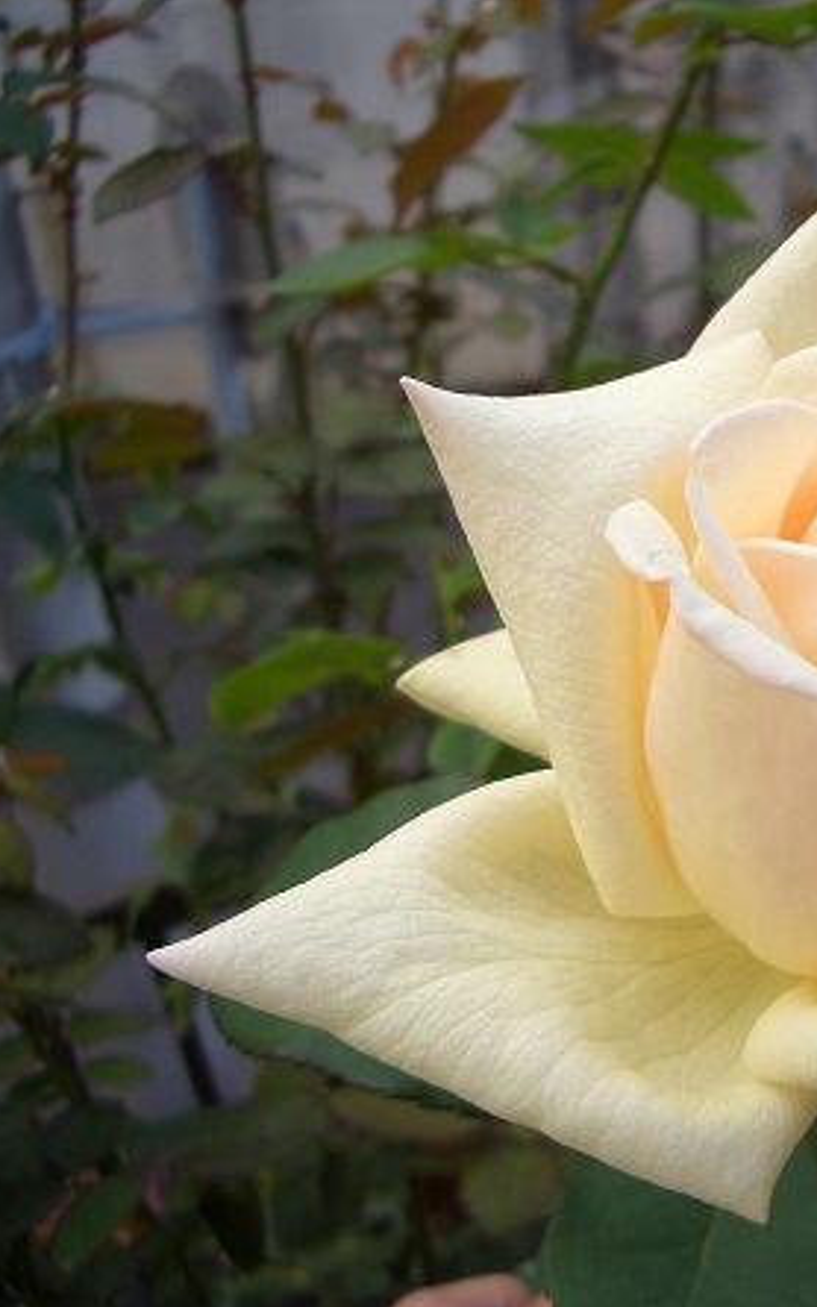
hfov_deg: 24.4
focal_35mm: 50
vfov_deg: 40.3
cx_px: 858
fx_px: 1782
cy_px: 658
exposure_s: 1/160
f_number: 2.6
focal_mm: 5.8
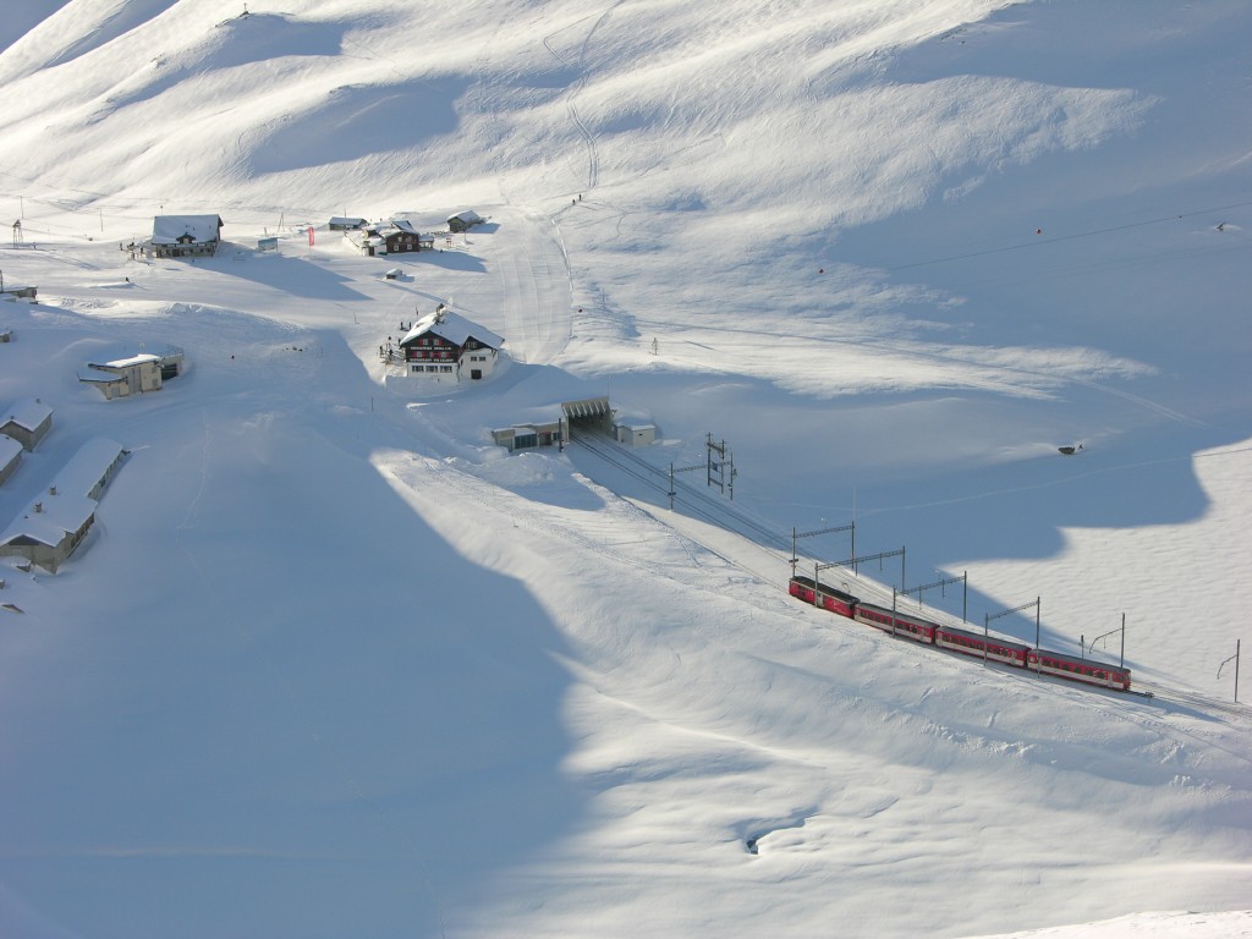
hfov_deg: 25.0
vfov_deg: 18.9
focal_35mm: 78
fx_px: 2821
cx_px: 626
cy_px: 470
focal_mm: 19.9
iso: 50
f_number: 5.4
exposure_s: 1/250
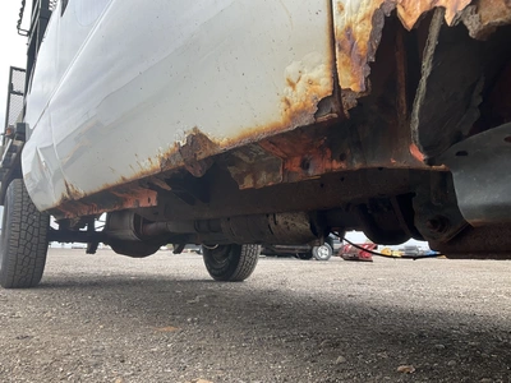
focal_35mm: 29
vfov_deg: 48.2
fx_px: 428
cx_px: 256
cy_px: 192
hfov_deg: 61.7
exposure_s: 1/122
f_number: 1.8
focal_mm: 3
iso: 20
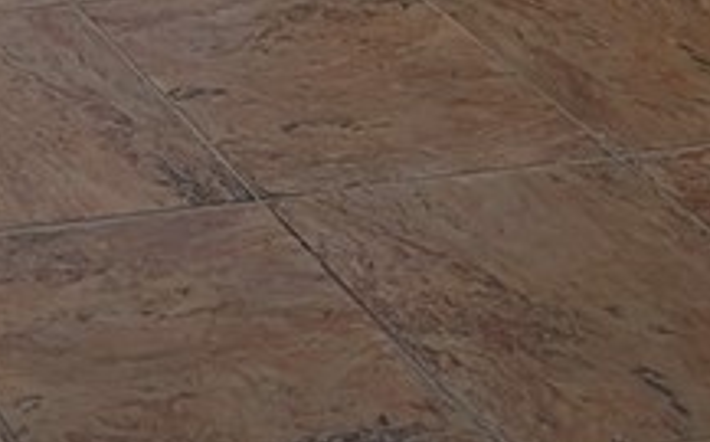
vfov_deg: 9.6
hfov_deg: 14.7
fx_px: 2319
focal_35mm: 120
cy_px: -635
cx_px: -653
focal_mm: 6.9
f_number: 1.68
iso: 168
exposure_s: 1/120
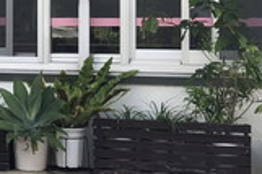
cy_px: 8
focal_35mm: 145
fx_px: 1054
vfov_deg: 9.4
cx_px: -122
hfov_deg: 13.4
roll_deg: -0.1
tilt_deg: +3.0
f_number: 1.8
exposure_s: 1/657
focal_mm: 3.99
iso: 20
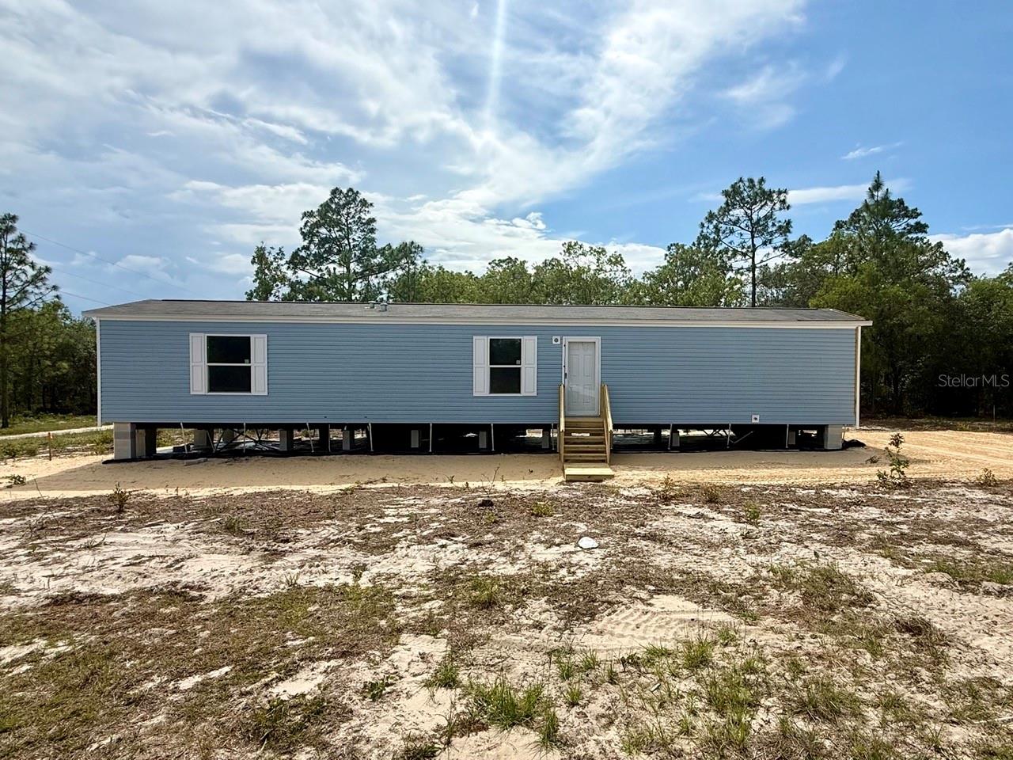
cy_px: 380
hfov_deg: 102.1
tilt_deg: -2.2
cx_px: 506
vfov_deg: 85.7
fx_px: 410
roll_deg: -1.2
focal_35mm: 14
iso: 50
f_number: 2.2
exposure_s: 1/3663
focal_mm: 2.22
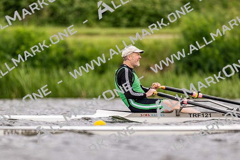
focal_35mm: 900
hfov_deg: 2.3
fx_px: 5996
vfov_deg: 1.5
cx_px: 120
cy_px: 80
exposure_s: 1/2500
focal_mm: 600
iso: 800
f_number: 4
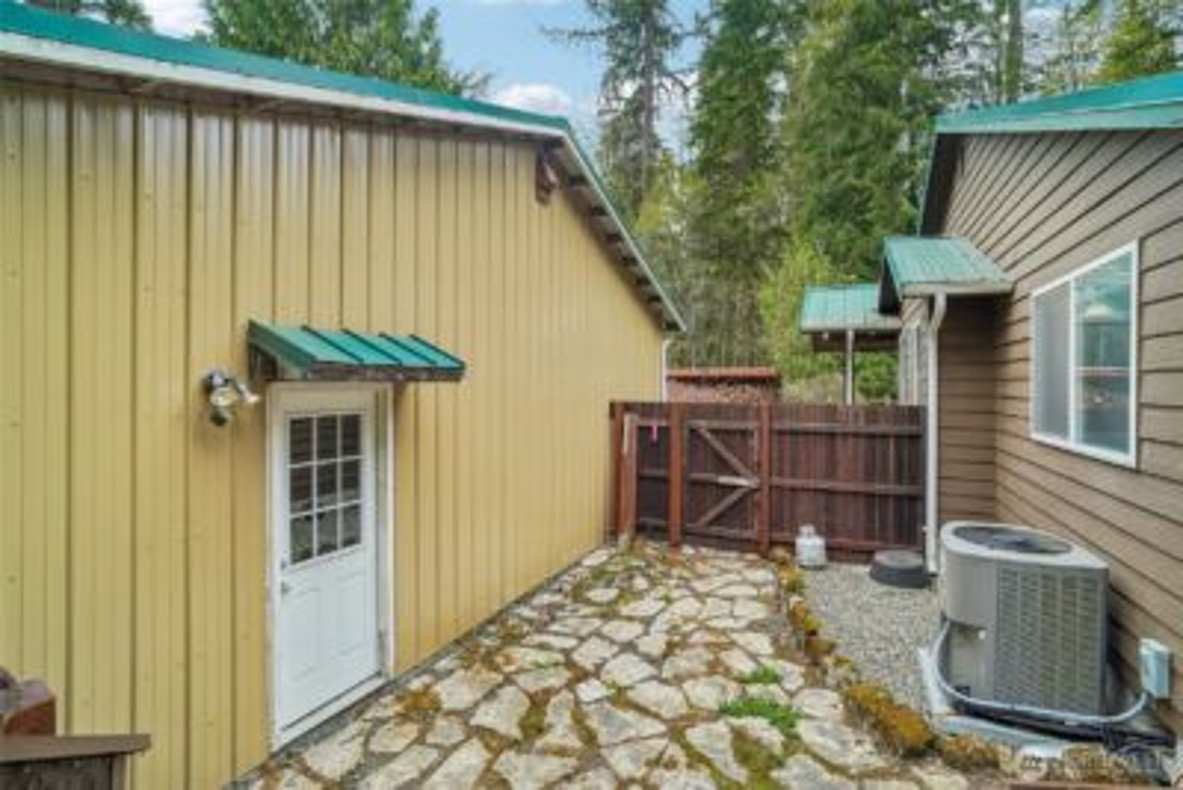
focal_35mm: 16
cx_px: 592
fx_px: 526
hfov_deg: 96.7
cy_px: 395
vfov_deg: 73.8
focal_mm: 16
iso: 1600
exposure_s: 1/320
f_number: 8
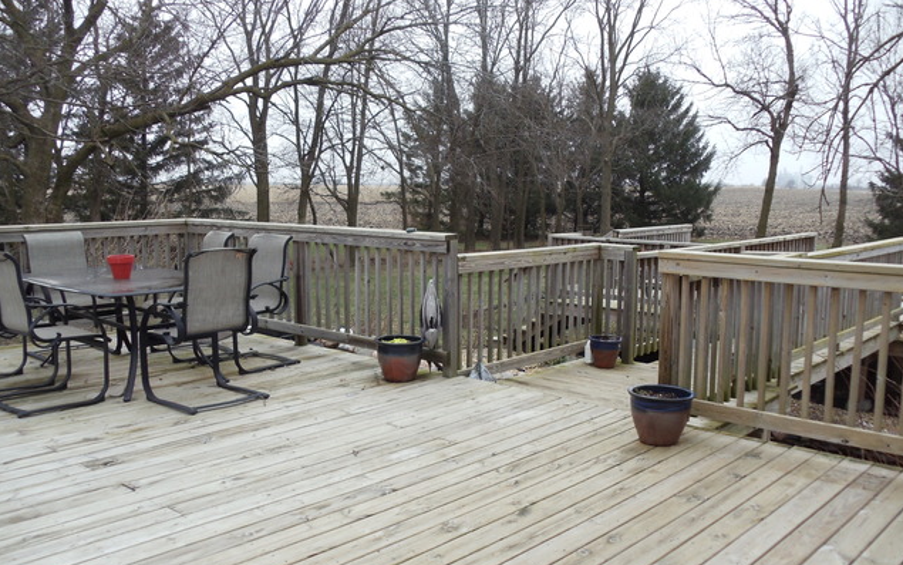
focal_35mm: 47
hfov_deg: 42.6
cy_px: 322
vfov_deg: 27.4
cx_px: 452
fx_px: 1157
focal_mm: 6
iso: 160
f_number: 3.5
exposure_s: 1/125
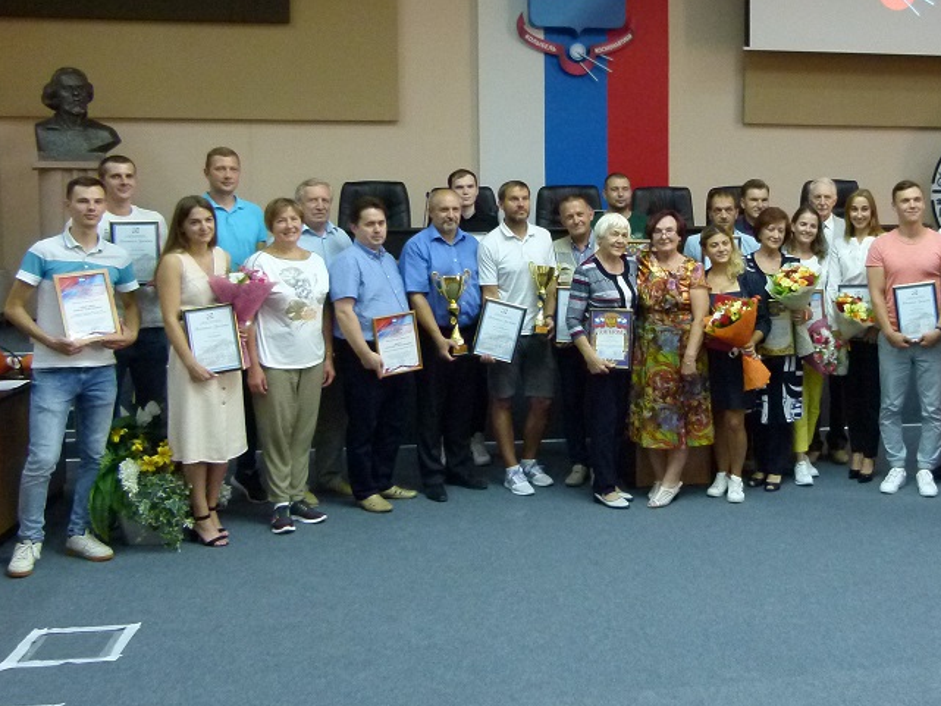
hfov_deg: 46.8
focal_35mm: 39
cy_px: 279
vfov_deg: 36.7
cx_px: 652
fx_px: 1060
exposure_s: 1/50
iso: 400
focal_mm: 4.6
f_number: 2.8
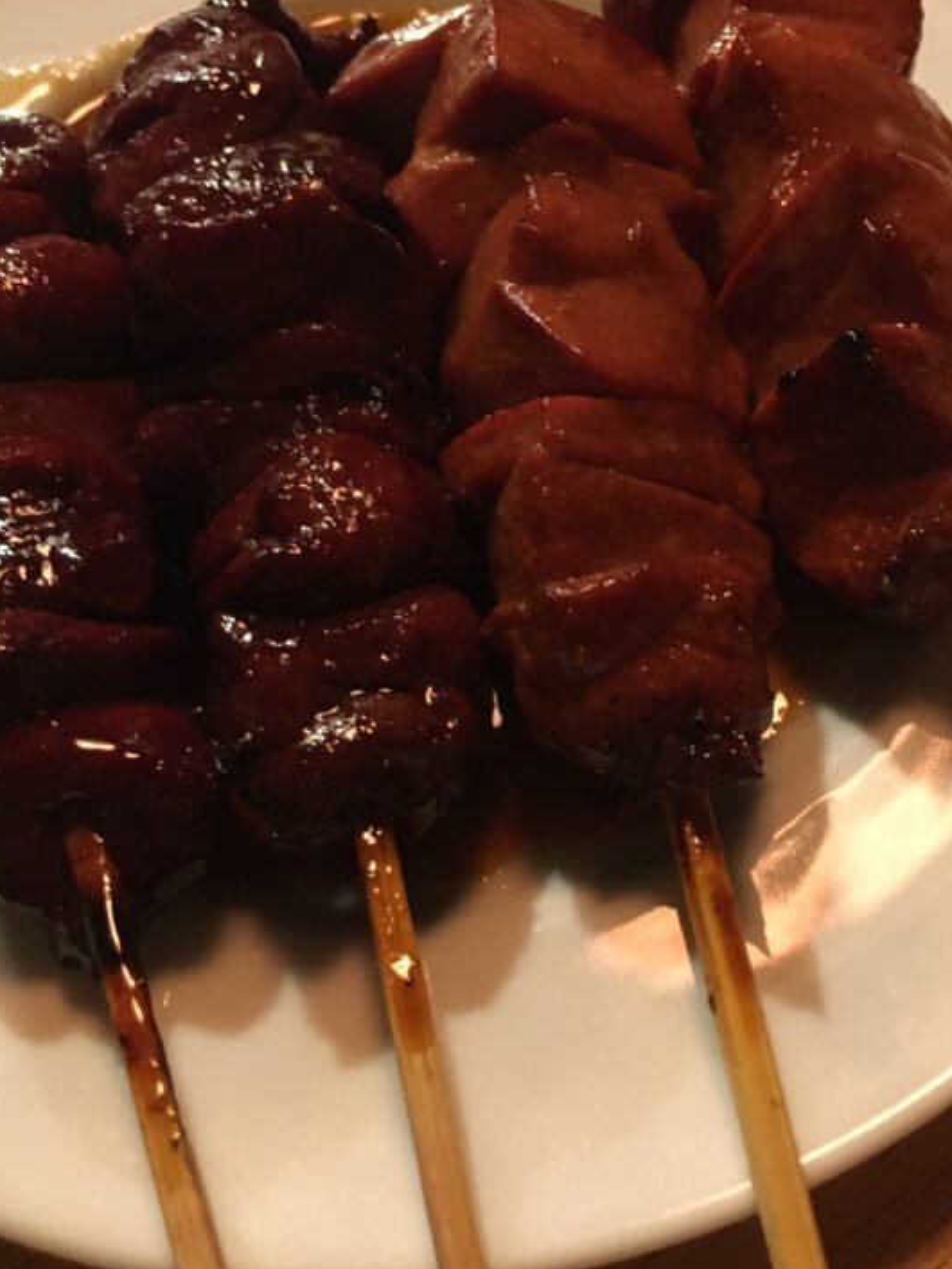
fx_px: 1541
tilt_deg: -58.3
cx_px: 537
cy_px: 472
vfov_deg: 44.4
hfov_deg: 34.3
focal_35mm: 42
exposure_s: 1/15
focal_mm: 4.15
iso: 250
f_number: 2.2
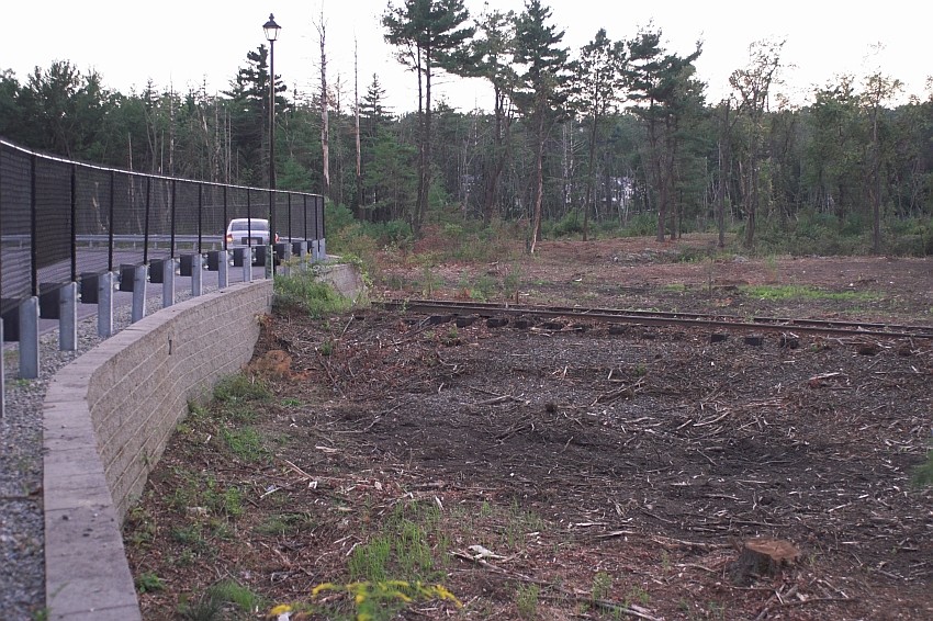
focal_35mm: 42
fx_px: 1088
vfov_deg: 31.9
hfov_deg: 46.4
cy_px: 310
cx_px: 466
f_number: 3.5
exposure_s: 1/50
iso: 500
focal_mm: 28
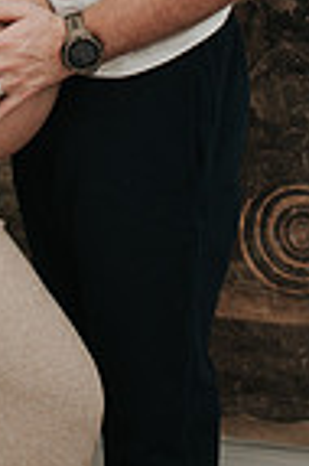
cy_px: -235
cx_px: 20
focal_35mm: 110
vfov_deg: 16.9
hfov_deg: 12.3
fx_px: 1420
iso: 450
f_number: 2.8
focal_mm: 35
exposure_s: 1/250
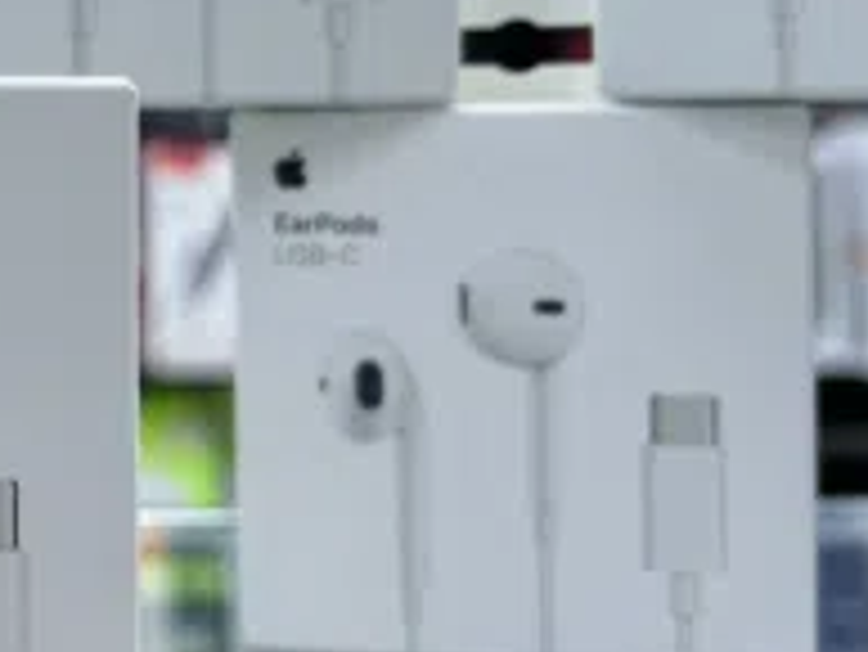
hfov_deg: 21.3
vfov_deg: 17.0
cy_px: 121
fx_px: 2158
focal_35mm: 86
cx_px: -153
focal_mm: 5.7
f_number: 1.5
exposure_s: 1/136
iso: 32
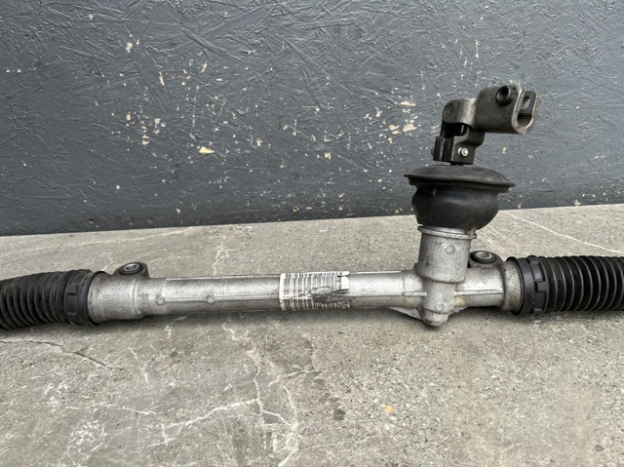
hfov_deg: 67.3
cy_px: 234
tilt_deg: -20.9
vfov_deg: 53.0
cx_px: 312
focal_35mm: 26
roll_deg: +2.8
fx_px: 468
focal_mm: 5.1
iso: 40
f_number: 1.6
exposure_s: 1/122
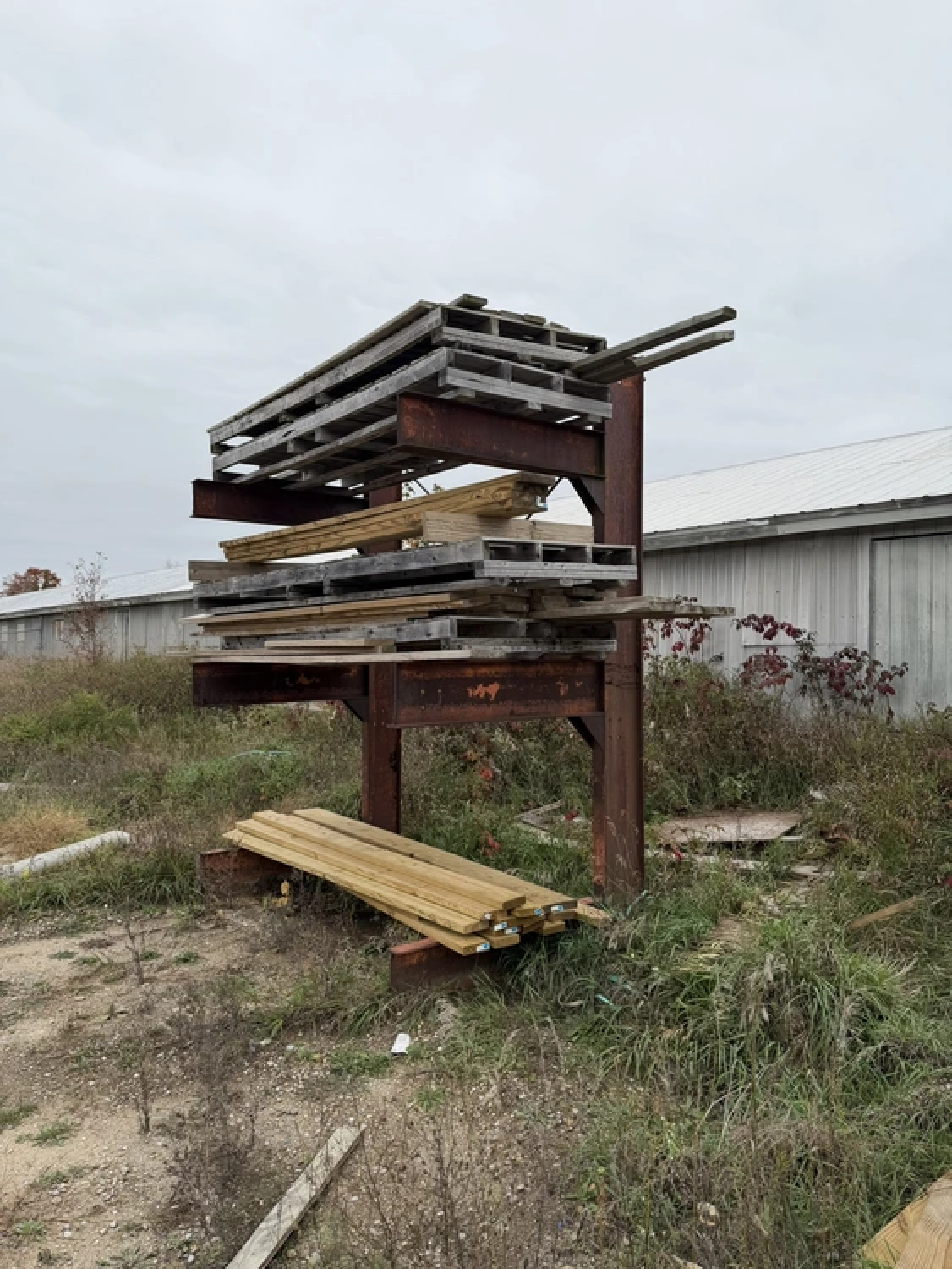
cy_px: 634
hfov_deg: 56.8
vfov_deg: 71.6
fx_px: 880
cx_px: 476
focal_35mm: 24
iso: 80
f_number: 1.78
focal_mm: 6.76
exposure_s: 1/1437
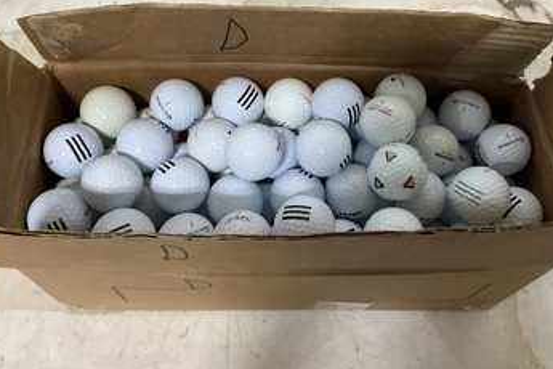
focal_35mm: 35
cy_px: 152
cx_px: 301
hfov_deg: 54.4
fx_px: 538
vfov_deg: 37.7
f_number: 1.8
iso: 250
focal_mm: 3
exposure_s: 1/40
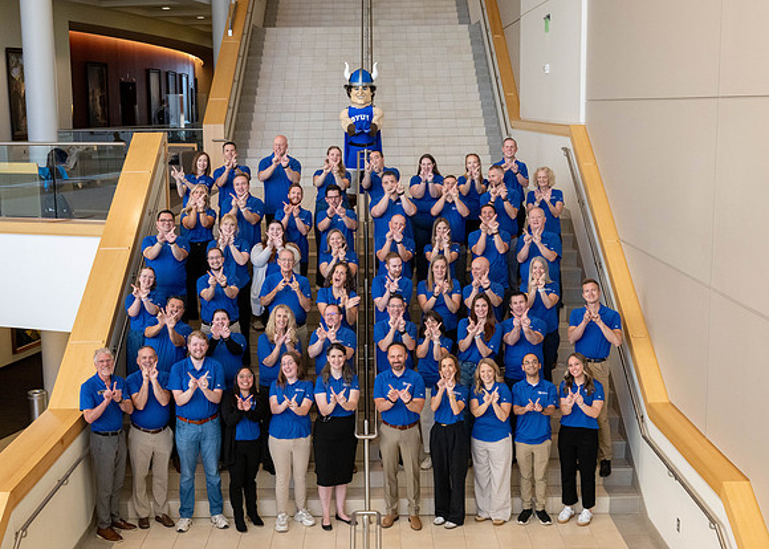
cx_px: 366
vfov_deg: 29.4
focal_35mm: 48
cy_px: 266
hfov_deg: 40.4
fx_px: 1046
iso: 2000
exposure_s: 1/160
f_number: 8
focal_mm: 42
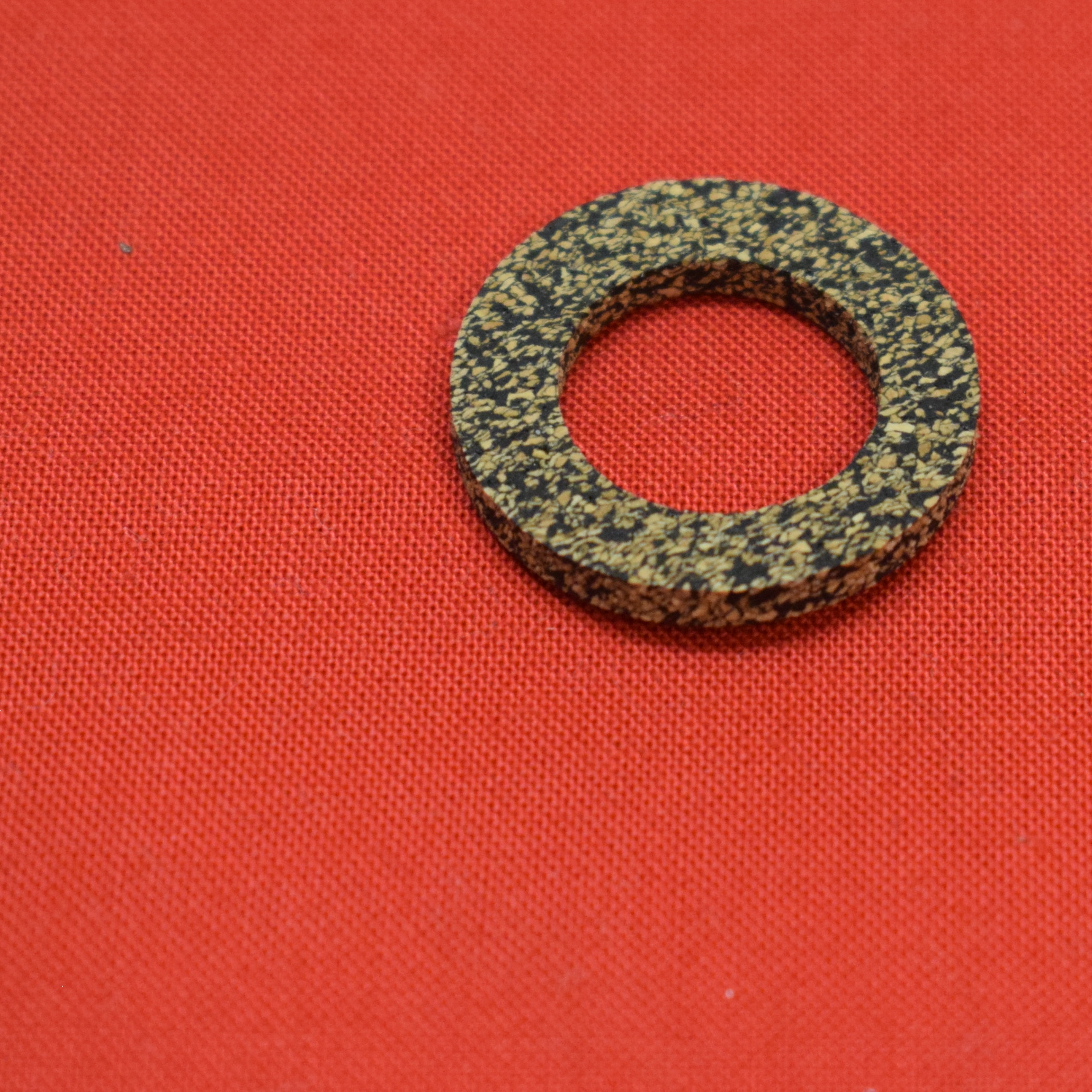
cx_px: 727
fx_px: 5458
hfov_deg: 11.4
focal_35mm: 153
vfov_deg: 11.4
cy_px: 434
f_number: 5.6
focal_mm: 55
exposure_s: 1/125
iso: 2000
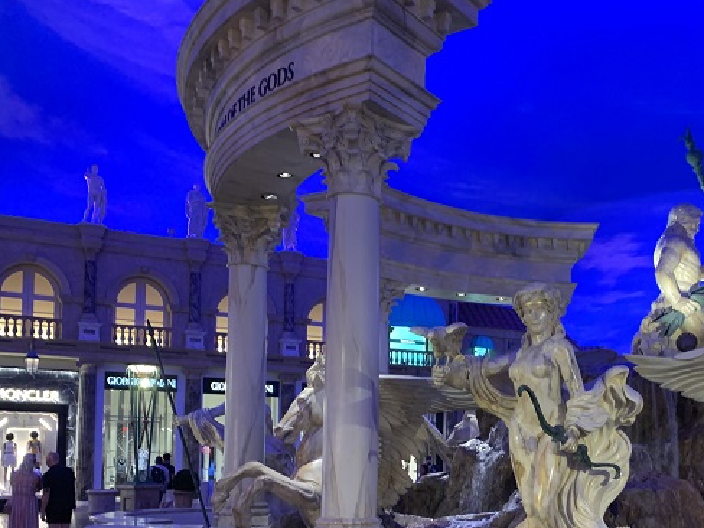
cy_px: 431
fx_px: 875
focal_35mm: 43
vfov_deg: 32.6
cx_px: 520
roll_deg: -0.6
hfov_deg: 42.6
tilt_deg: +4.0
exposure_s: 1/40
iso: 320
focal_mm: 4.25
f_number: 1.8
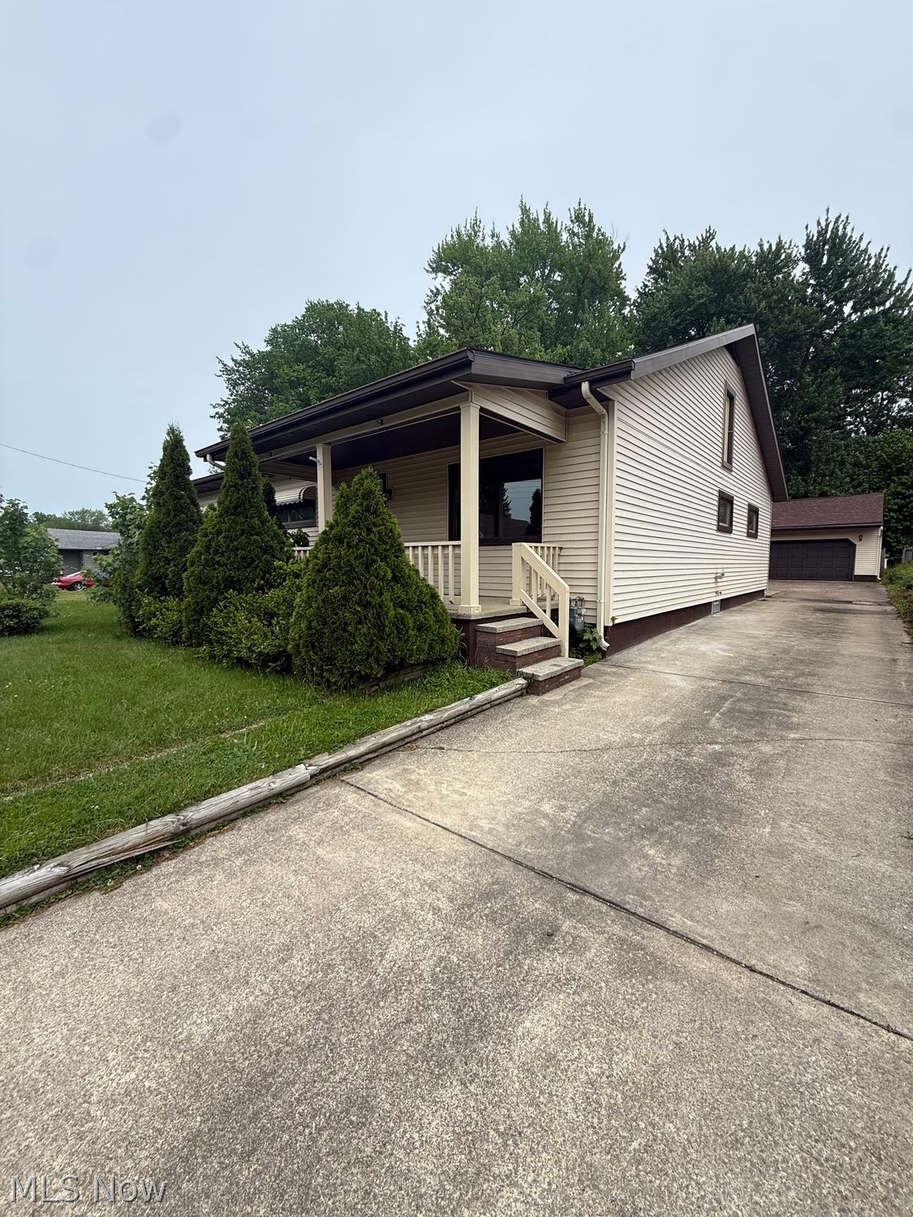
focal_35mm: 14
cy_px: 608
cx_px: 456
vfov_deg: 102.1
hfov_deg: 85.7
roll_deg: -1.3
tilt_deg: -3.9
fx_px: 492
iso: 50
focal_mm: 2.22
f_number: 2.2
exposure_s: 1/1105
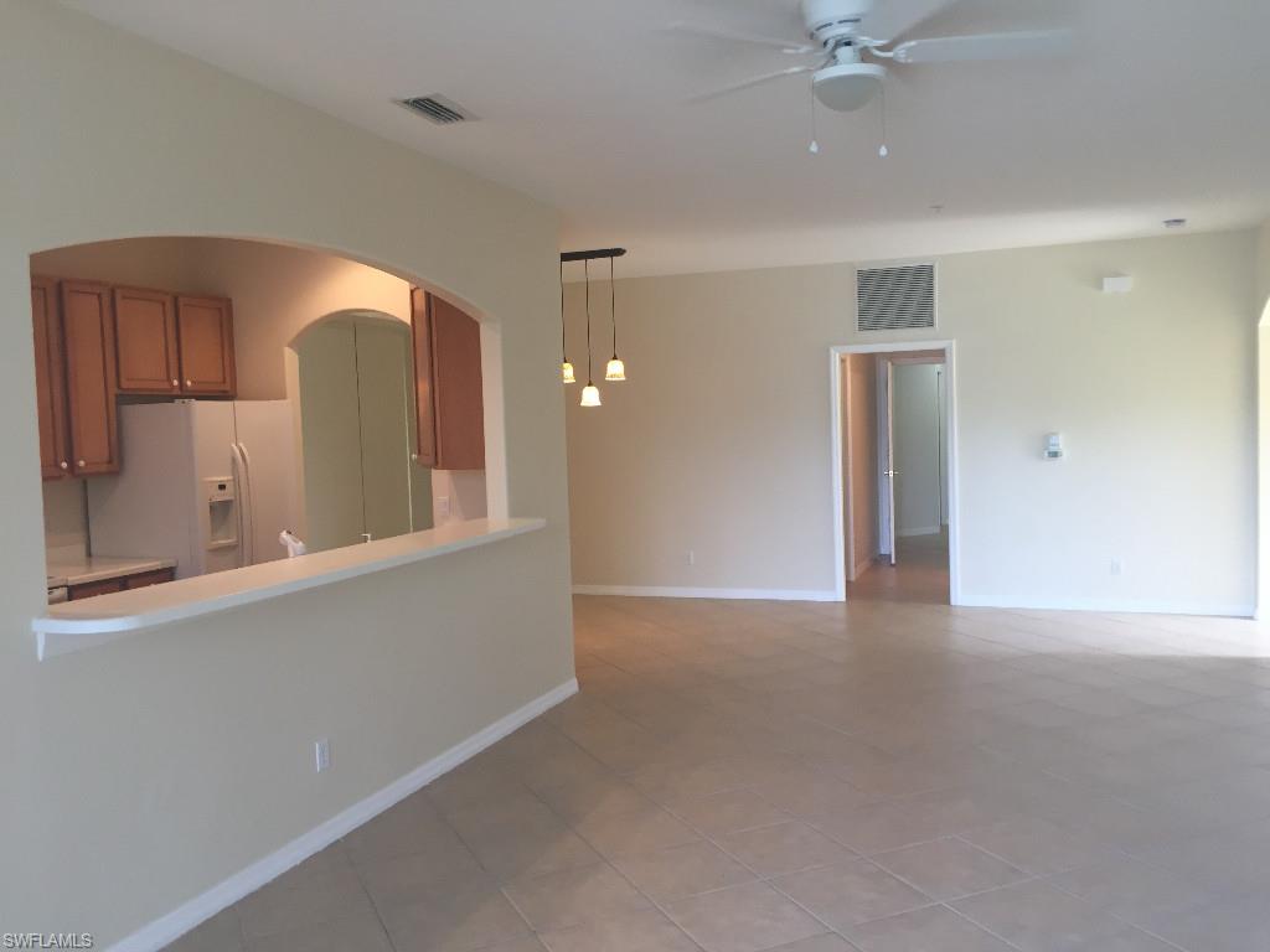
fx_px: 1064
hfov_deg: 61.7
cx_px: 635
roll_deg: +1.0
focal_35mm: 29
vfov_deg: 48.2
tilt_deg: -2.4
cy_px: 476
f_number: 2.2
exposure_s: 1/30
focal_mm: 4.15
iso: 64
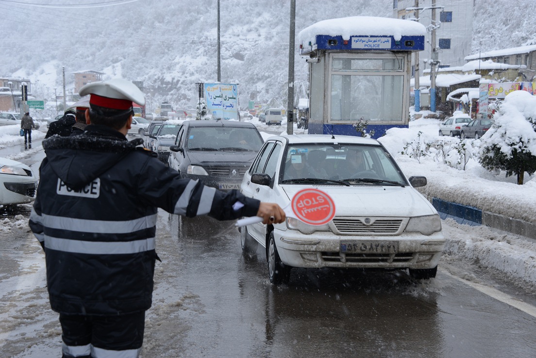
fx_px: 1043
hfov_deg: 28.8
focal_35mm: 70
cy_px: 179
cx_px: 268
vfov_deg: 19.5
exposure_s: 1/125
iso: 100
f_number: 7.1
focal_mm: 70
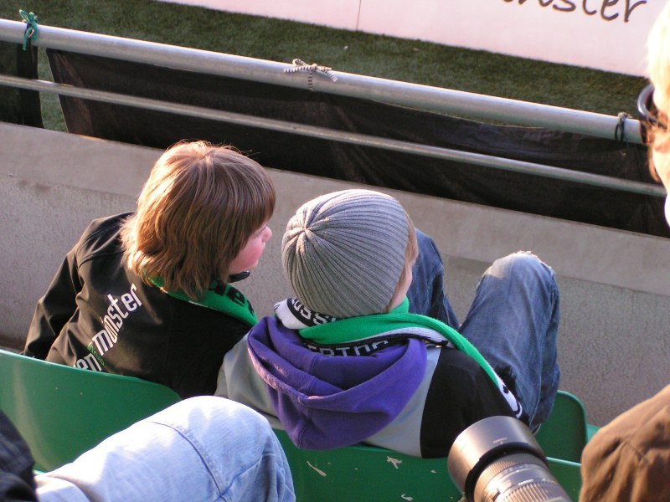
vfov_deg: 13.7
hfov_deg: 18.2
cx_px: 335
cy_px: 251
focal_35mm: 108
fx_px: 2090
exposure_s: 1/125
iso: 200
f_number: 3.5
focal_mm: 16.6
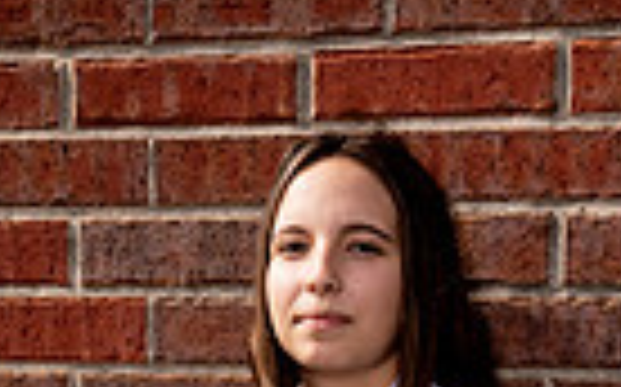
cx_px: 320
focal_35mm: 133
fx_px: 2249
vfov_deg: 8.9
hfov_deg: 15.7
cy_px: 914
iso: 160
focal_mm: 40
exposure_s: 1/250
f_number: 8
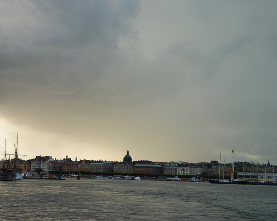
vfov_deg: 24.6
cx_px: 145
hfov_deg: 30.5
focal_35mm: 62
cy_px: 110
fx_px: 508
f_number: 3.9
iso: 80
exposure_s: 1/200
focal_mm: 9.7
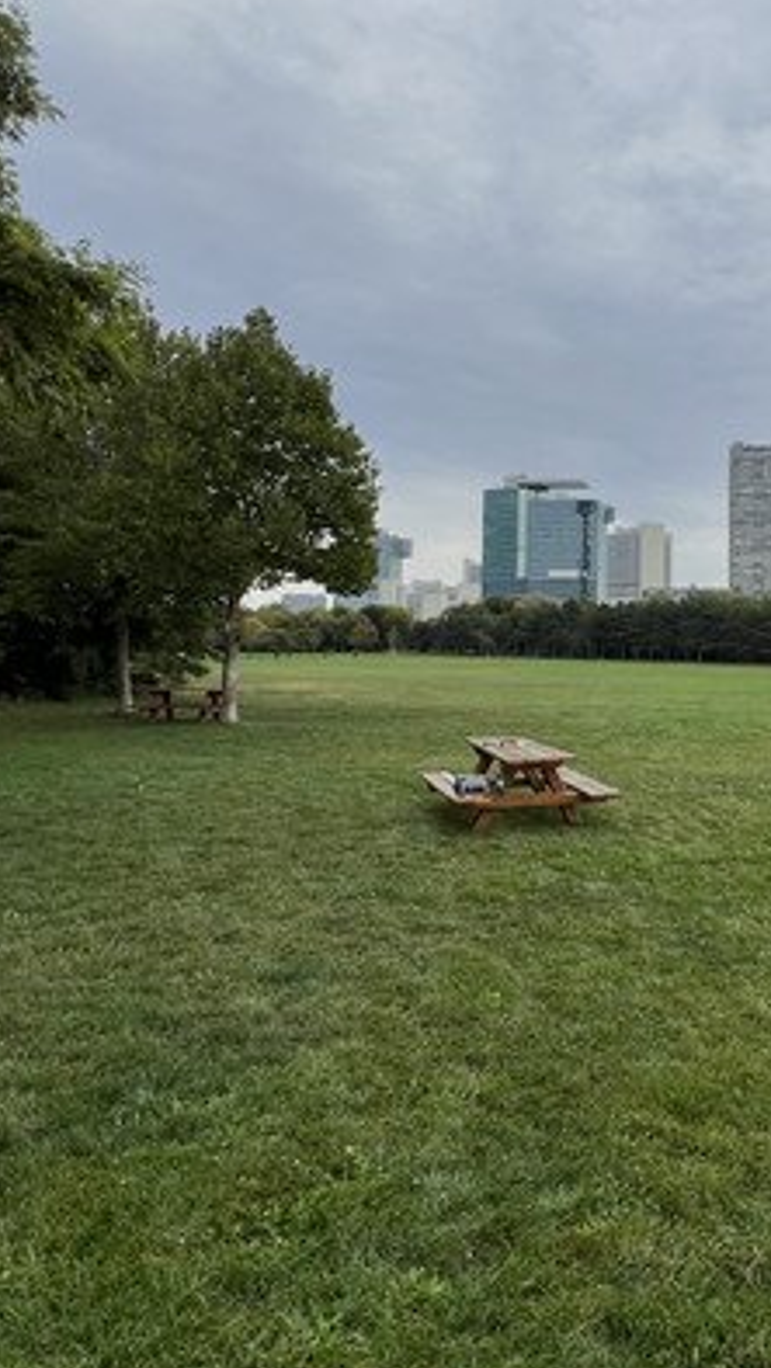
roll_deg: -0.1
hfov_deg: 45.2
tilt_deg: +2.8
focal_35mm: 23
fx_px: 835
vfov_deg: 78.2
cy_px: 583
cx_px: 688
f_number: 1.8
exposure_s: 1/847
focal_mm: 1.57
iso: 32
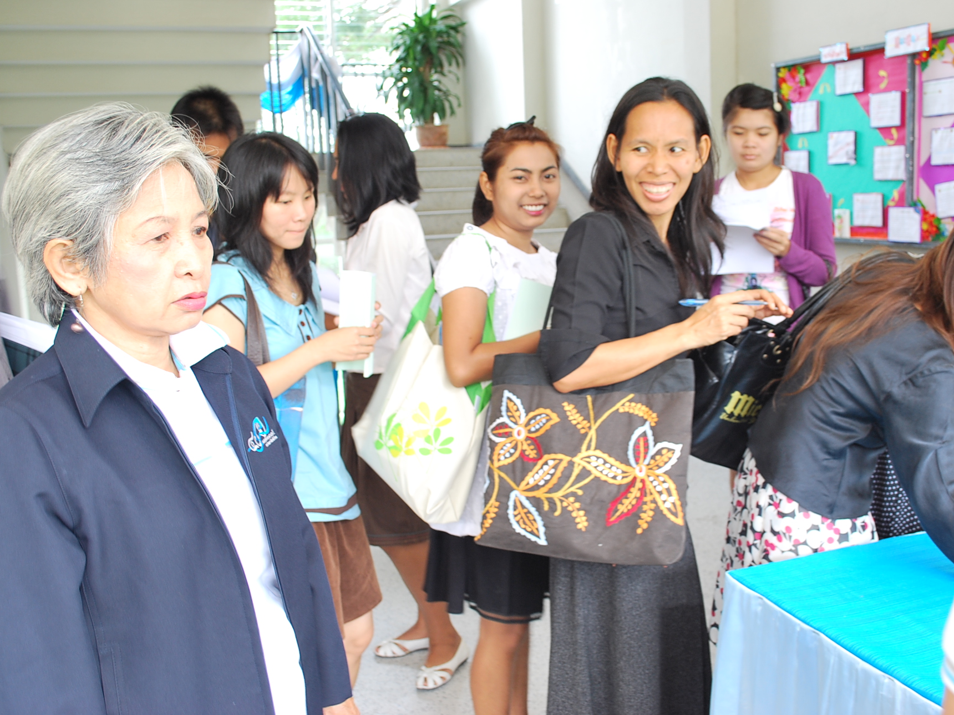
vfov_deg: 36.8
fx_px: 1075
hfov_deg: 47.8
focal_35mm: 39
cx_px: 536
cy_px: 358
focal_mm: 24
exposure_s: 1/15
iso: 200
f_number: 5.6
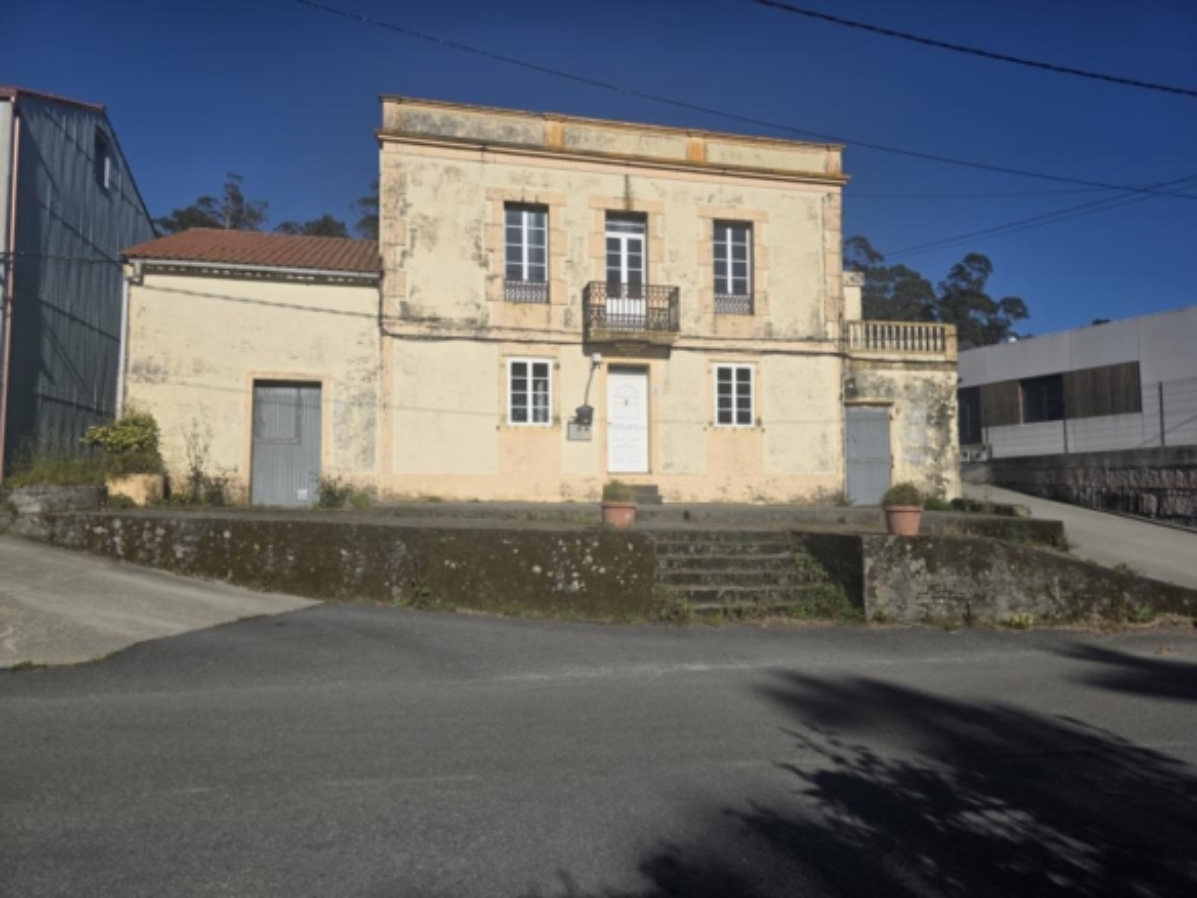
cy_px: 449
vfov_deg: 58.9
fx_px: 795
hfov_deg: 73.9
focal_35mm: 23
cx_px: 598
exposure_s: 1/7944
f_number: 1.7
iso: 50
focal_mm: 6.3
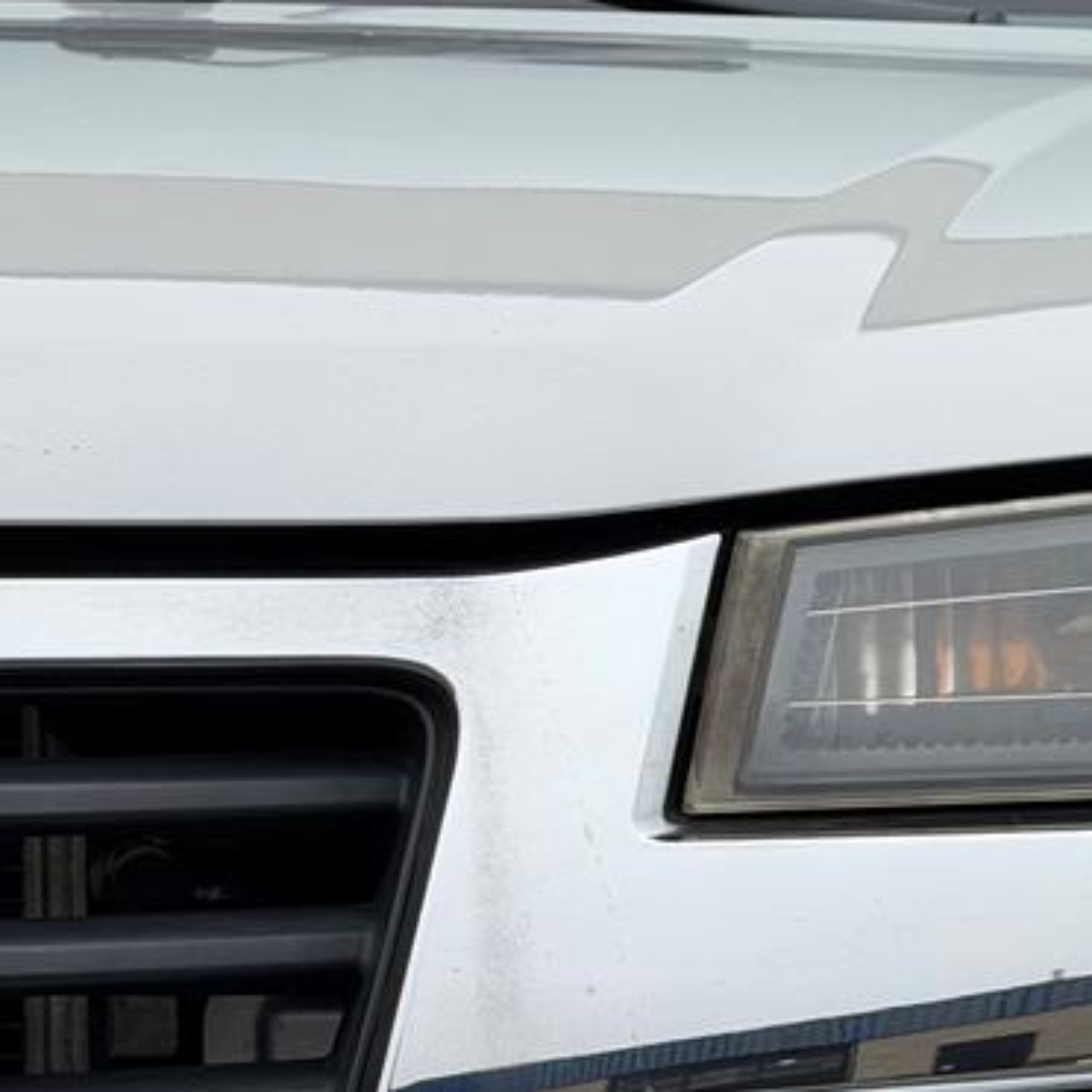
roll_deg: +1.1
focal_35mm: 146
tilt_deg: -4.4
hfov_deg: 11.7
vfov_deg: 11.9
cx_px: 1265
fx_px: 5211
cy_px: 922
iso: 64
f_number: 1.78
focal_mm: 6.76
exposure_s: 1/1167
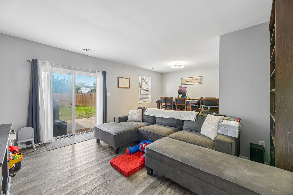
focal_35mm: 14
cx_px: 146
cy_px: 98
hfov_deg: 104.3
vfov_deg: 81.2
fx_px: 114
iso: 400
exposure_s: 1/6
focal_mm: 14
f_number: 8
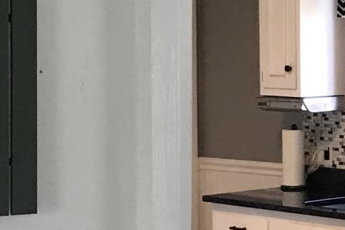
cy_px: 124
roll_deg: -0.4
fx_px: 1591
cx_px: 508
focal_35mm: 166
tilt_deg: -2.0
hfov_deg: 11.9
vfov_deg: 8.3
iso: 32
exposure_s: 1/30
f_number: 1.8
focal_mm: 3.99
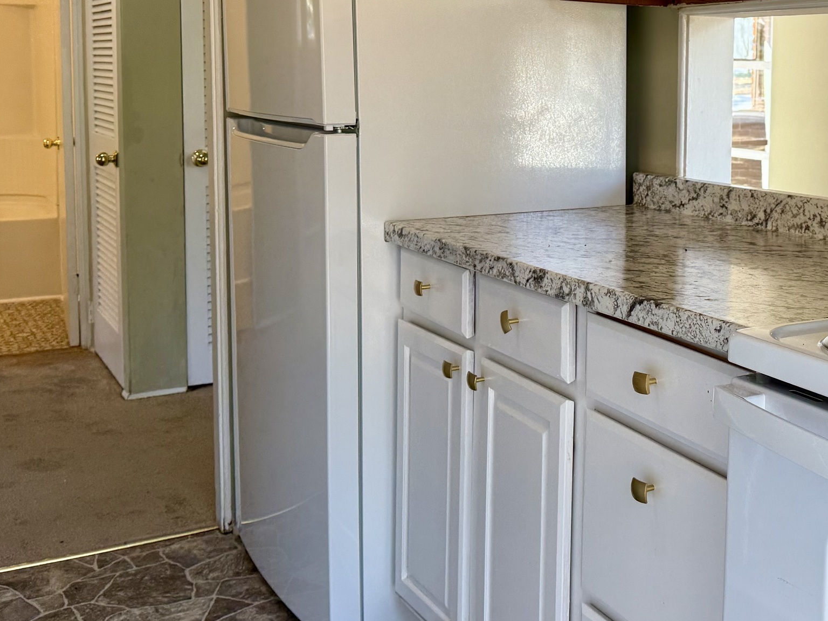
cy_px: 176
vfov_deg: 29.9
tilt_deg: -4.7
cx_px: 660
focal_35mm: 48
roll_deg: -1.2
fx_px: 1148
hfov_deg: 38.2
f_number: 1.78
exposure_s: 1/120
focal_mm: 6.76
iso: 80
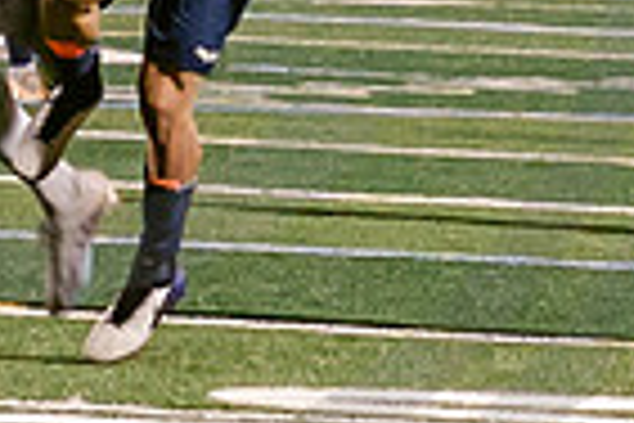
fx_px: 18156
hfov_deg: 2.0
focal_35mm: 1031
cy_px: 380
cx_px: 124
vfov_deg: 1.3
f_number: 3.2
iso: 2500
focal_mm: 70
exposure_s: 1/250
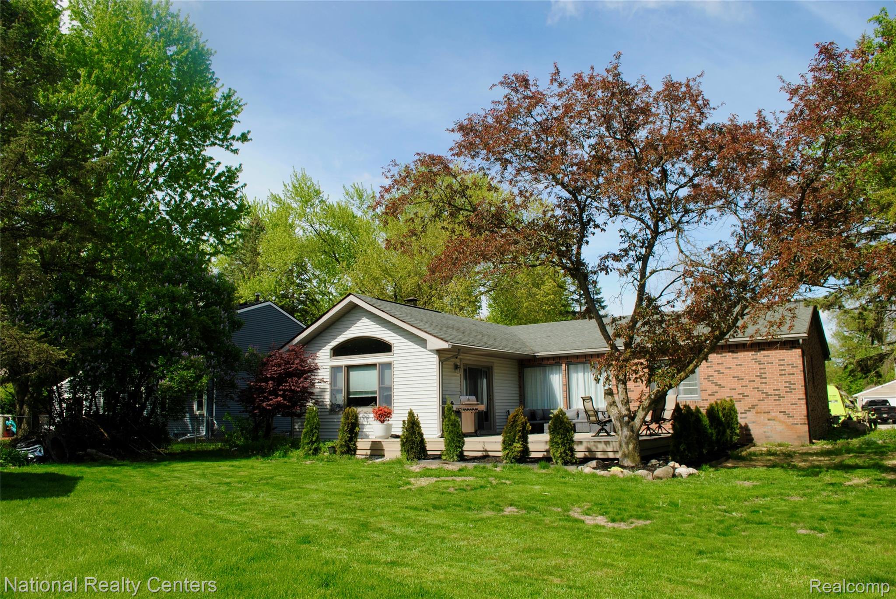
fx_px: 673
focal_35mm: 27
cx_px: 448
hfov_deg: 67.3
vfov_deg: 48.0
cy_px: 300
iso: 100
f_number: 7.1
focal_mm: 18
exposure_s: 1/200
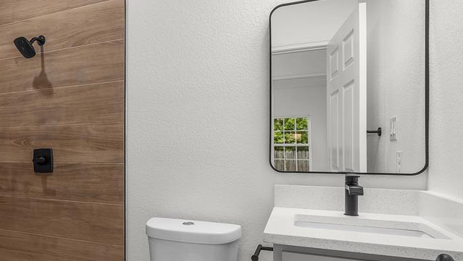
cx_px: 135
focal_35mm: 26
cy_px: 155
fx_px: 325
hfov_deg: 67.8
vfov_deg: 43.5
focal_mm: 10.6
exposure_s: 1/2.5
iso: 200
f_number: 10
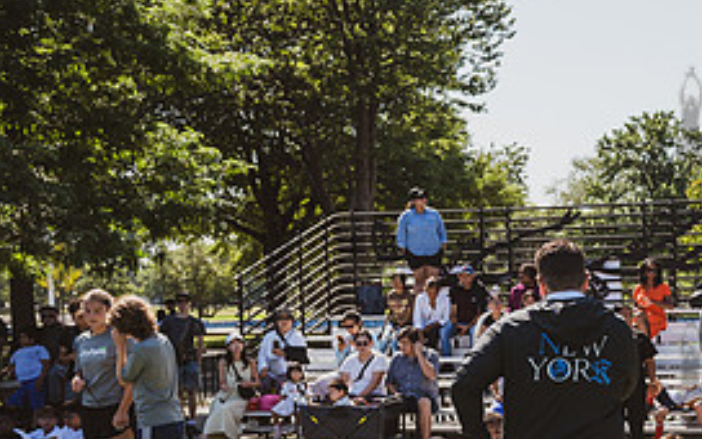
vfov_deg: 20.4
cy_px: 360
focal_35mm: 63
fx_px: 1205
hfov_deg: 30.4
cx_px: 689
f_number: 4.5
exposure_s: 1/1600
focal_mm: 29
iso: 250
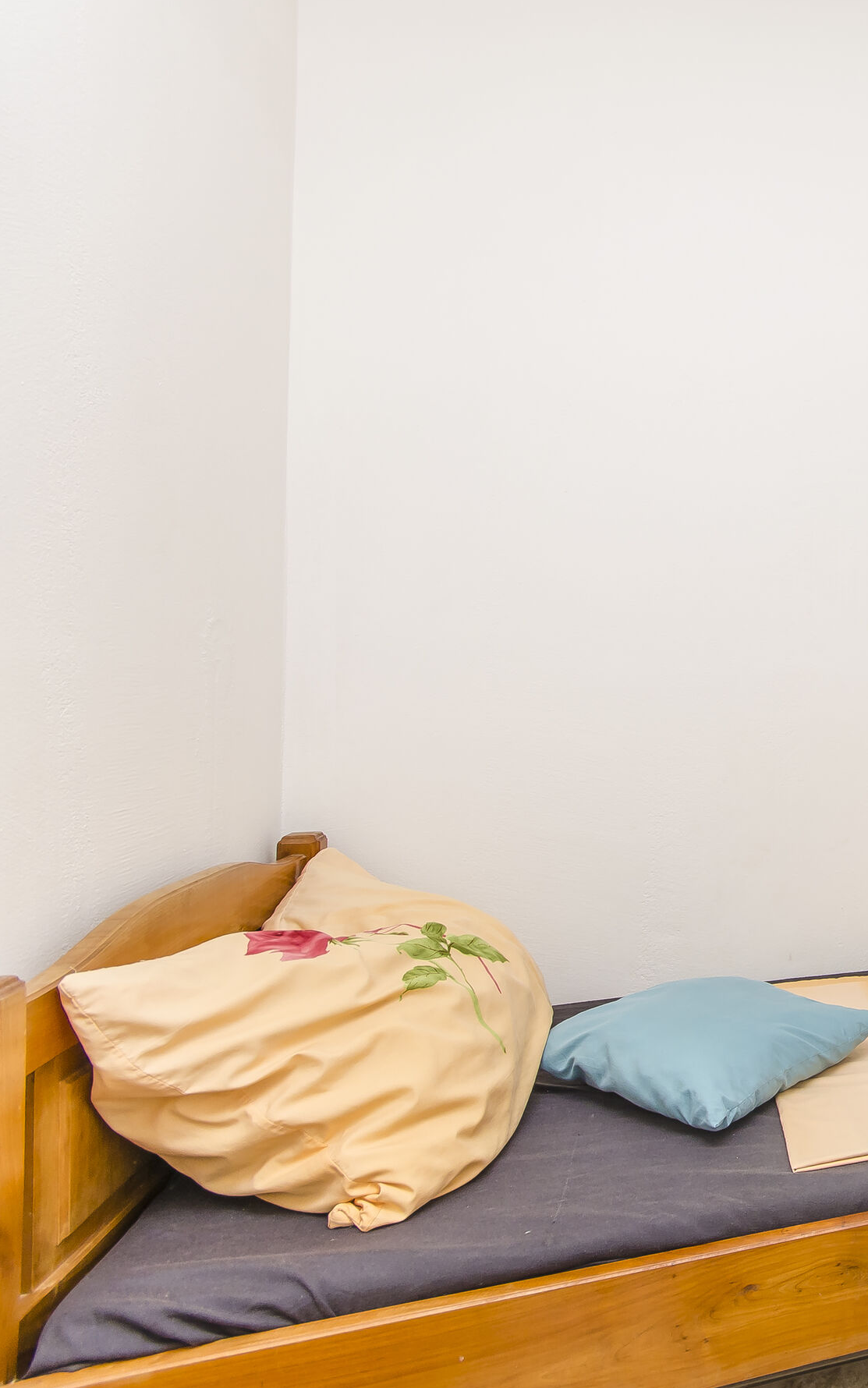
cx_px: 1022
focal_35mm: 24
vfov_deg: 74.8
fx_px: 908
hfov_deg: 38.7
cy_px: 668
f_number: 8
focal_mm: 10
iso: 100
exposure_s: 1/80
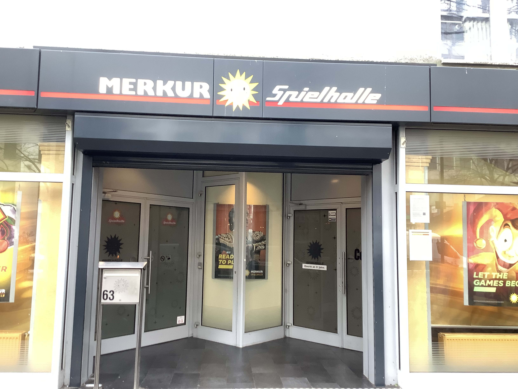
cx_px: 259
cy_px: 194
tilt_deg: +6.6
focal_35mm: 31
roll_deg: -0.3
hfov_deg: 58.4
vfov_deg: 45.4
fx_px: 464
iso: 100
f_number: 2.4
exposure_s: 1/50
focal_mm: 3.3
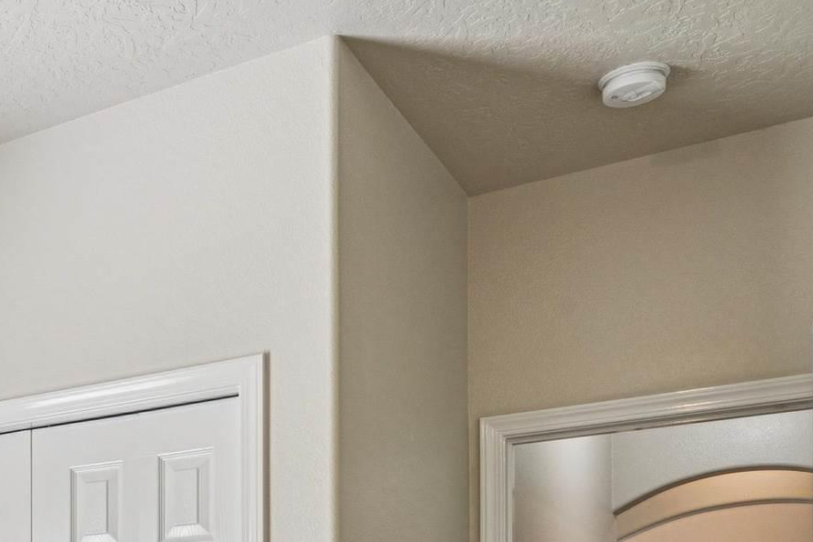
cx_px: -78
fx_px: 1242
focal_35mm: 55
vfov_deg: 22.1
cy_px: 705
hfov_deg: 32.1
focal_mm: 16
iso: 400
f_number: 13
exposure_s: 1/20
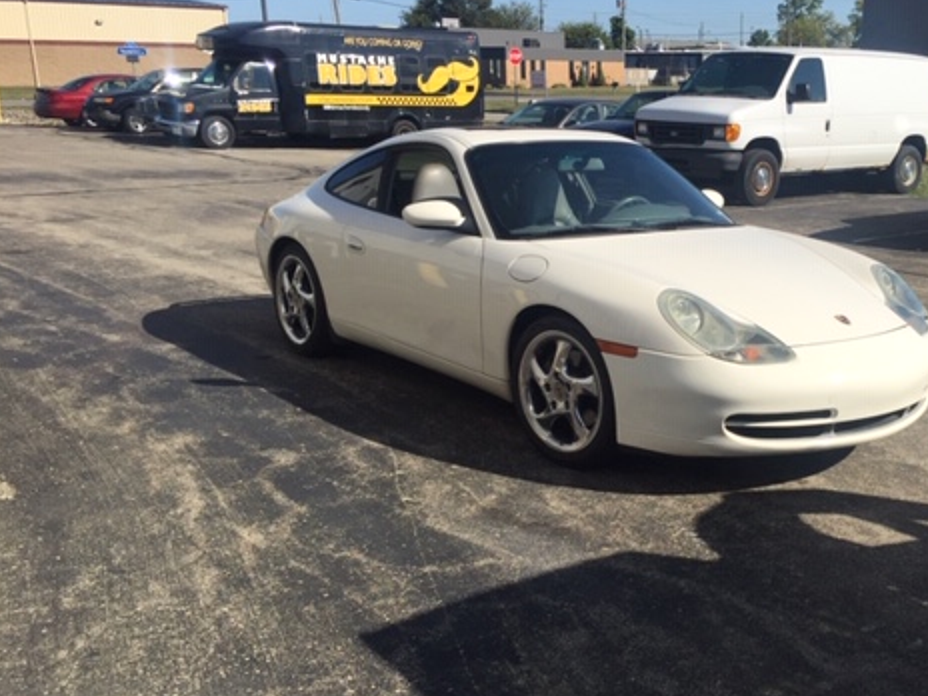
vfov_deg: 35.8
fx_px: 1072
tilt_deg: -17.8
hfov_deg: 45.9
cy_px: 418
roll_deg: -1.5
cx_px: 634
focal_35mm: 40
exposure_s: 1/2825
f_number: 2.2
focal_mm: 4.15
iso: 32
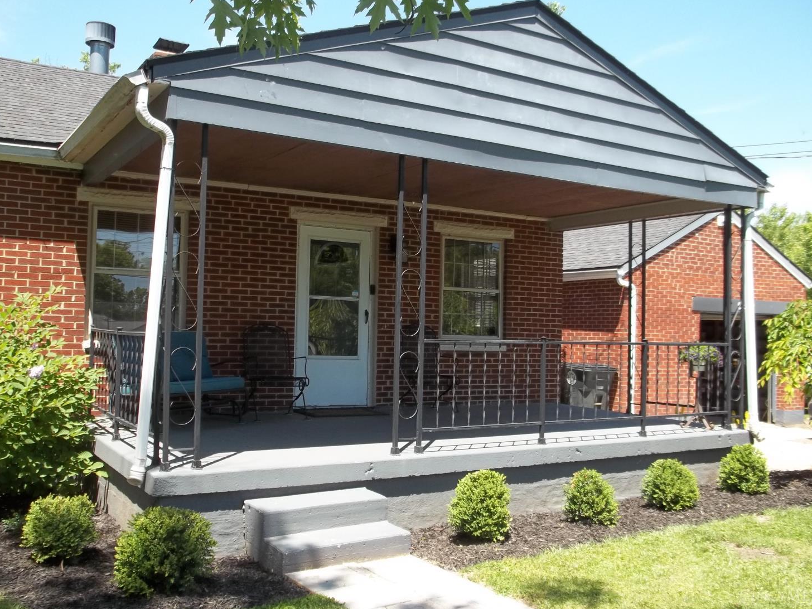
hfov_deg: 54.0
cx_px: 407
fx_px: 798
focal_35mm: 34
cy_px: 301
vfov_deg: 41.8
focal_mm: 5.9
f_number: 3.3
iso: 64
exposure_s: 1/320
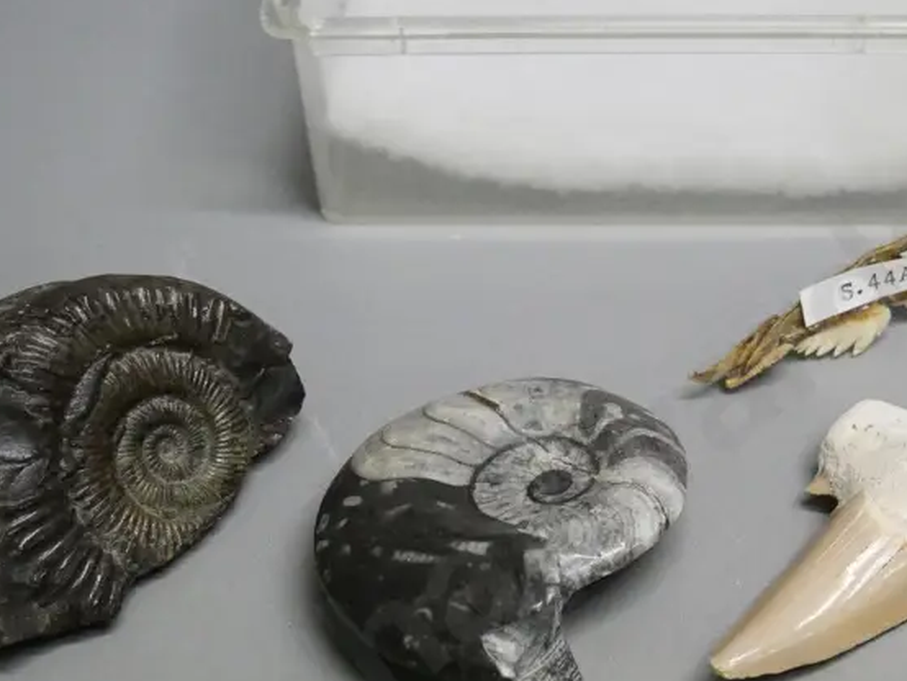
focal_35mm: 85
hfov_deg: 22.8
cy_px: 444
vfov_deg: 17.3
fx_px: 2228
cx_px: 666
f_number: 5
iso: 3200
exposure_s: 1/250
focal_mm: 23
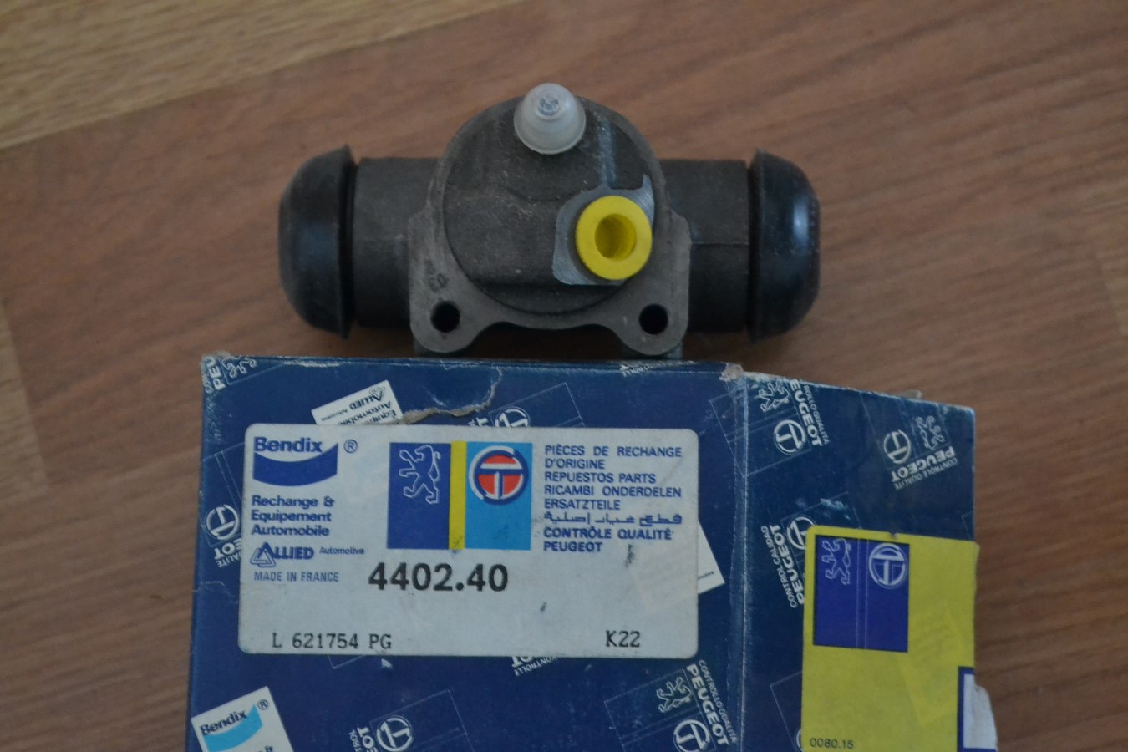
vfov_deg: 18.9
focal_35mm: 72
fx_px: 2256
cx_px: 564
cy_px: 376
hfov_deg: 28.1
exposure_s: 1/13
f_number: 5.6
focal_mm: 48
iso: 3200
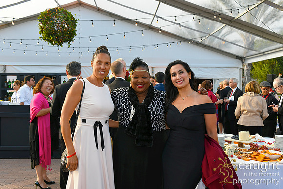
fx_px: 275
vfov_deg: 37.9
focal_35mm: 35
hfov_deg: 54.4
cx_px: 142
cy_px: 94
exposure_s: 1/250
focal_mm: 35
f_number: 5.6
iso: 500
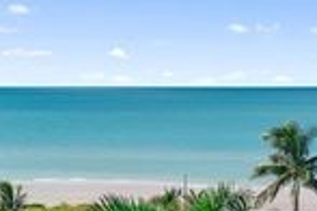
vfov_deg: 15.2
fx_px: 748
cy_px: 283
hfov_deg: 23.5
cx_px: 263
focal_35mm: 85
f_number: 1.8
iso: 100
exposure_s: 1/500
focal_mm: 8.67
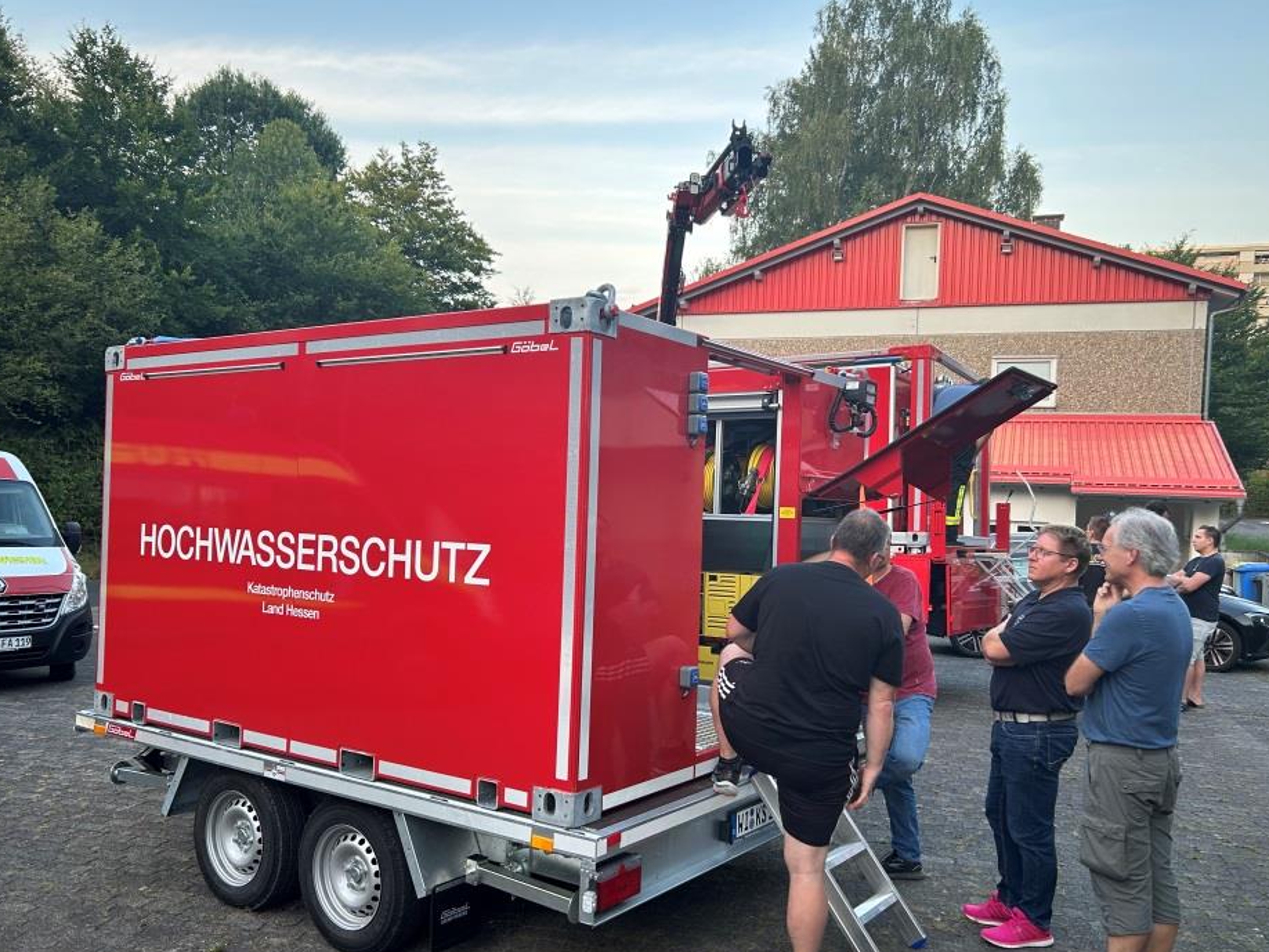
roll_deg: -0.9
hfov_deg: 61.6
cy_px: 506
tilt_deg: -3.4
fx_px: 1063
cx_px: 647
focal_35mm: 29
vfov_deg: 48.2
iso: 64
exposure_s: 1/121
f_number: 1.5
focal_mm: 5.7
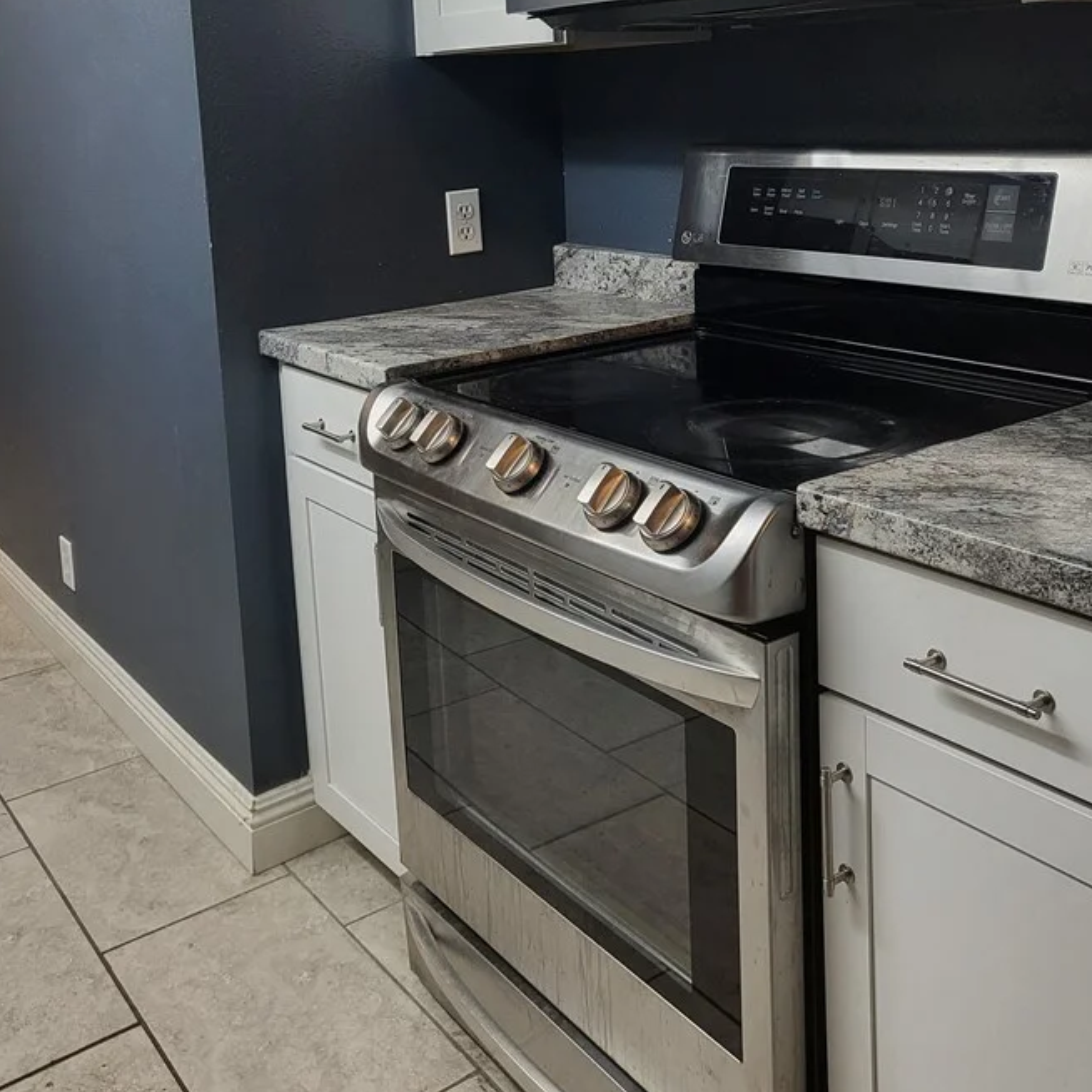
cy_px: 329
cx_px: 499
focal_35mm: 36
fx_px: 1285
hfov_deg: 46.0
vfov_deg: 45.1
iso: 200
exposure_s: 1/60
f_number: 1.8
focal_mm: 4.25
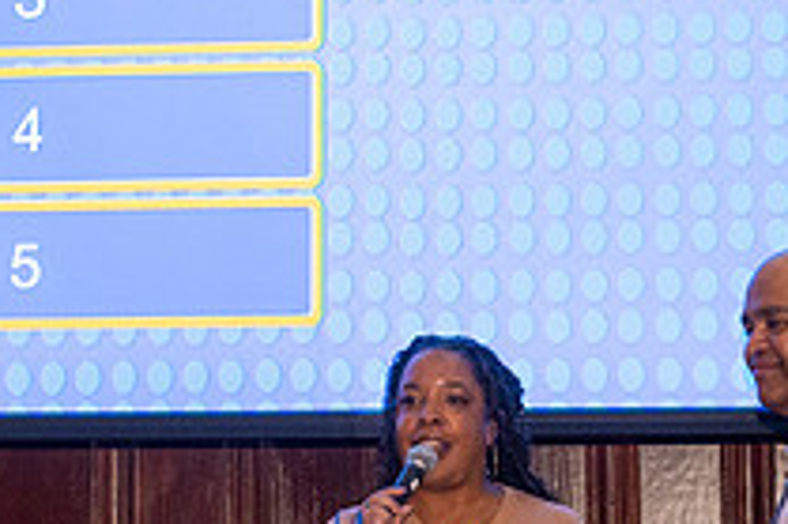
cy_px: 211
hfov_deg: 12.8
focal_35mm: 160
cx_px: 317
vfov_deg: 8.6
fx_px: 3499
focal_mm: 56
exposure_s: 1/80
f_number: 4
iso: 2500
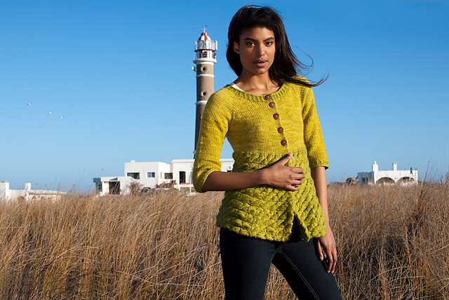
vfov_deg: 27.0
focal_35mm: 50
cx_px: 224
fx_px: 624
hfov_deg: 39.6
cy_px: 150
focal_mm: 50
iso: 100
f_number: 11
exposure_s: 1/250
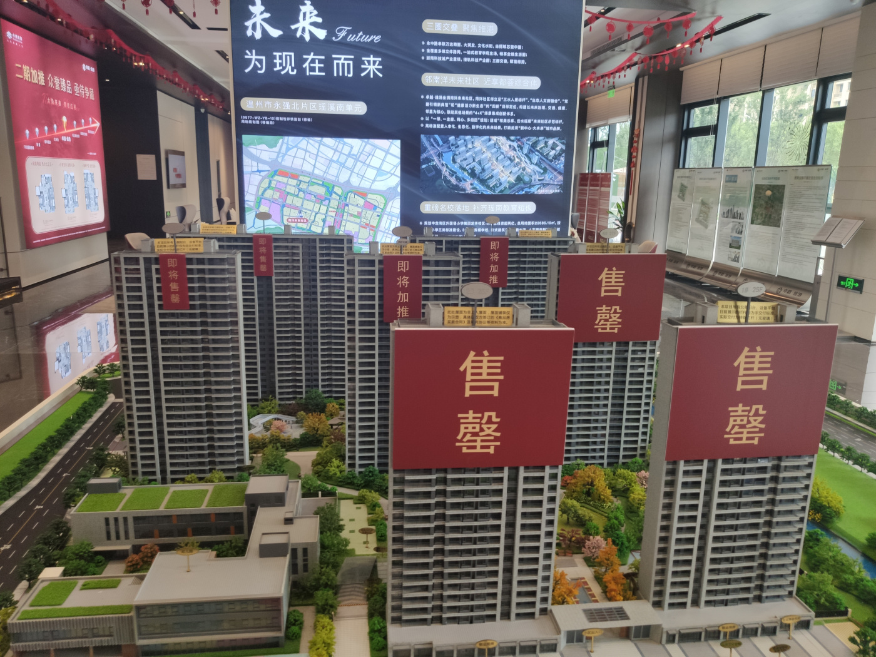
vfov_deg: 53.1
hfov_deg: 67.3
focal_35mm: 26
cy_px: 328
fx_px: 658
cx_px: 438
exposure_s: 1/100
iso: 126
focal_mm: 4.75
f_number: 1.75
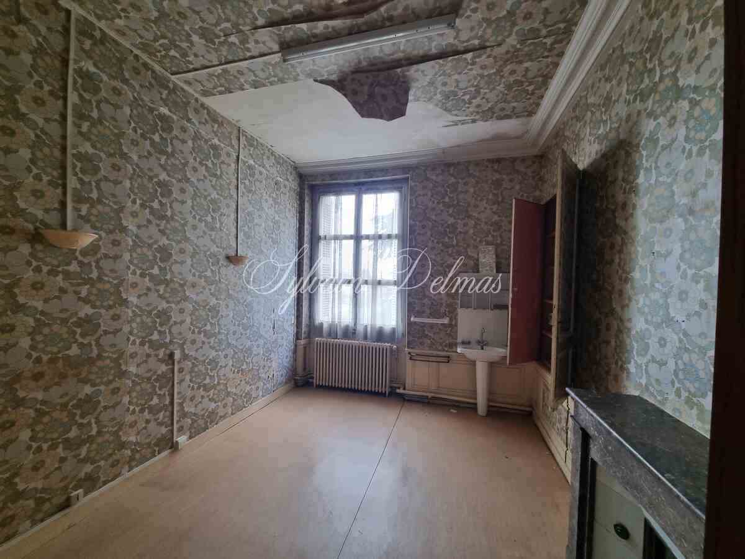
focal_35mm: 13
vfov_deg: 89.9
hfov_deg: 106.2
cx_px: 372
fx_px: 280
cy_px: 280
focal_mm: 2.2
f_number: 2.2
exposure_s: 1/50
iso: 320
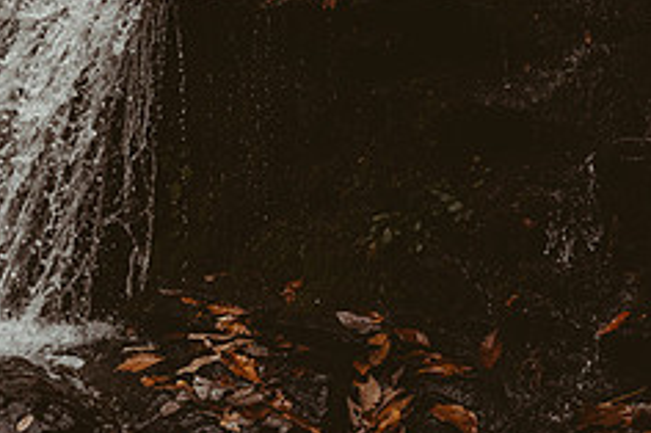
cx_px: -127
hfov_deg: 29.3
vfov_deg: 22.4
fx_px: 1066
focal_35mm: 59
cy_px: 37
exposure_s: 1/640
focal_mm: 24
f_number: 5
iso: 500
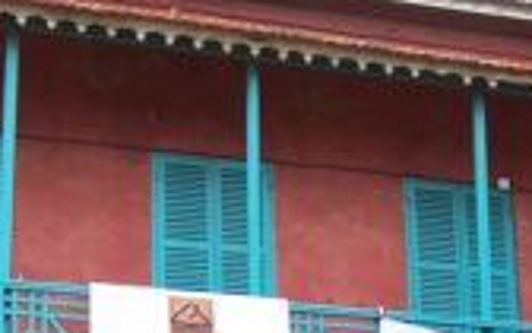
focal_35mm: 108
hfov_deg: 19.2
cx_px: 174
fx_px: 1566
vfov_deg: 11.9
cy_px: 403
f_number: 2.8
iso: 80
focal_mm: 6.3
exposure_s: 1/400
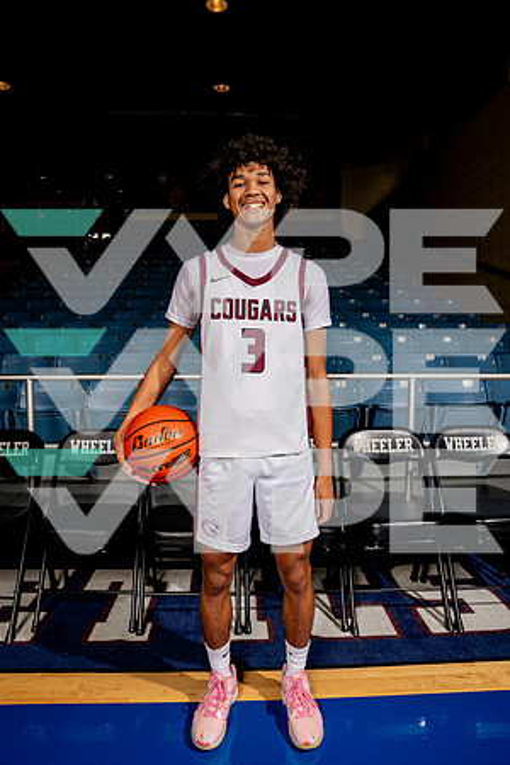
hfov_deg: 53.1
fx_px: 510
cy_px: 382
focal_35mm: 24
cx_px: 255
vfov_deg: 73.7
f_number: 7.1
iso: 250
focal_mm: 24
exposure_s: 1/125
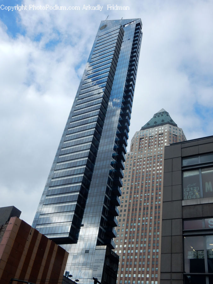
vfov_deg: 51.4
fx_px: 295
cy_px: 142
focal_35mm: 36
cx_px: 106
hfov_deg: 39.7
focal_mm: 6.4
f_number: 4
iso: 125
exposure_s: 1/1000
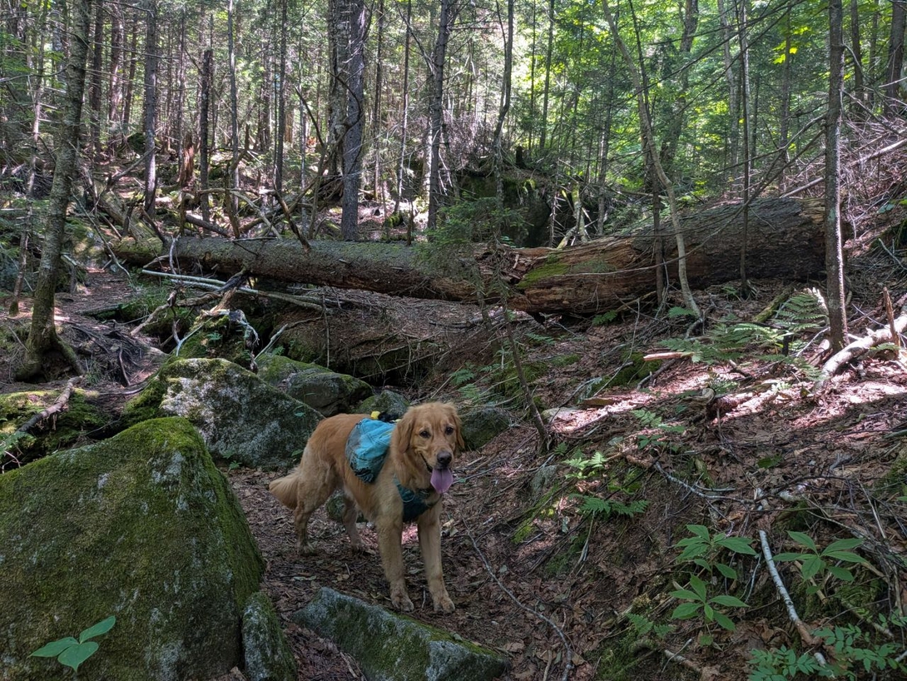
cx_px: 454
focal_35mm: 24
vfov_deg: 56.8
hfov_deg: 71.6
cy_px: 340
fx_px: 629
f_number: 1.7
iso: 354
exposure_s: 1/261
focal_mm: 4.53
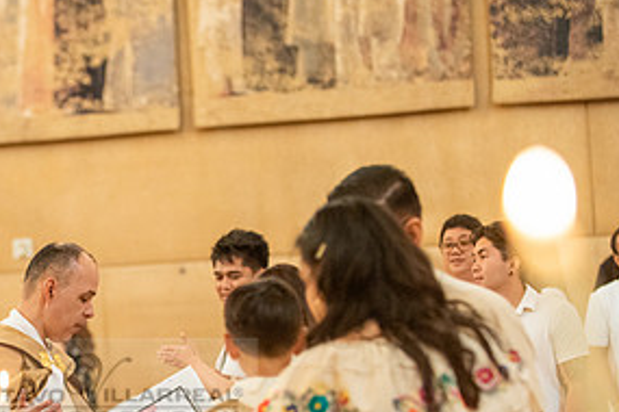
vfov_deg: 7.5
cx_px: 74
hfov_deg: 11.2
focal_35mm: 183
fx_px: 3146
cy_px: 389
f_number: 2.8
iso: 2000
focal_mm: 90
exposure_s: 1/125
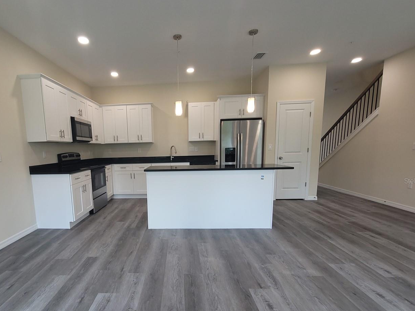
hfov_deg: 89.8
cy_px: 181
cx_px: 165
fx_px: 204
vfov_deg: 74.2
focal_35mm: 17
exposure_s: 1/40
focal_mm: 2.2
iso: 80
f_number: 2.2
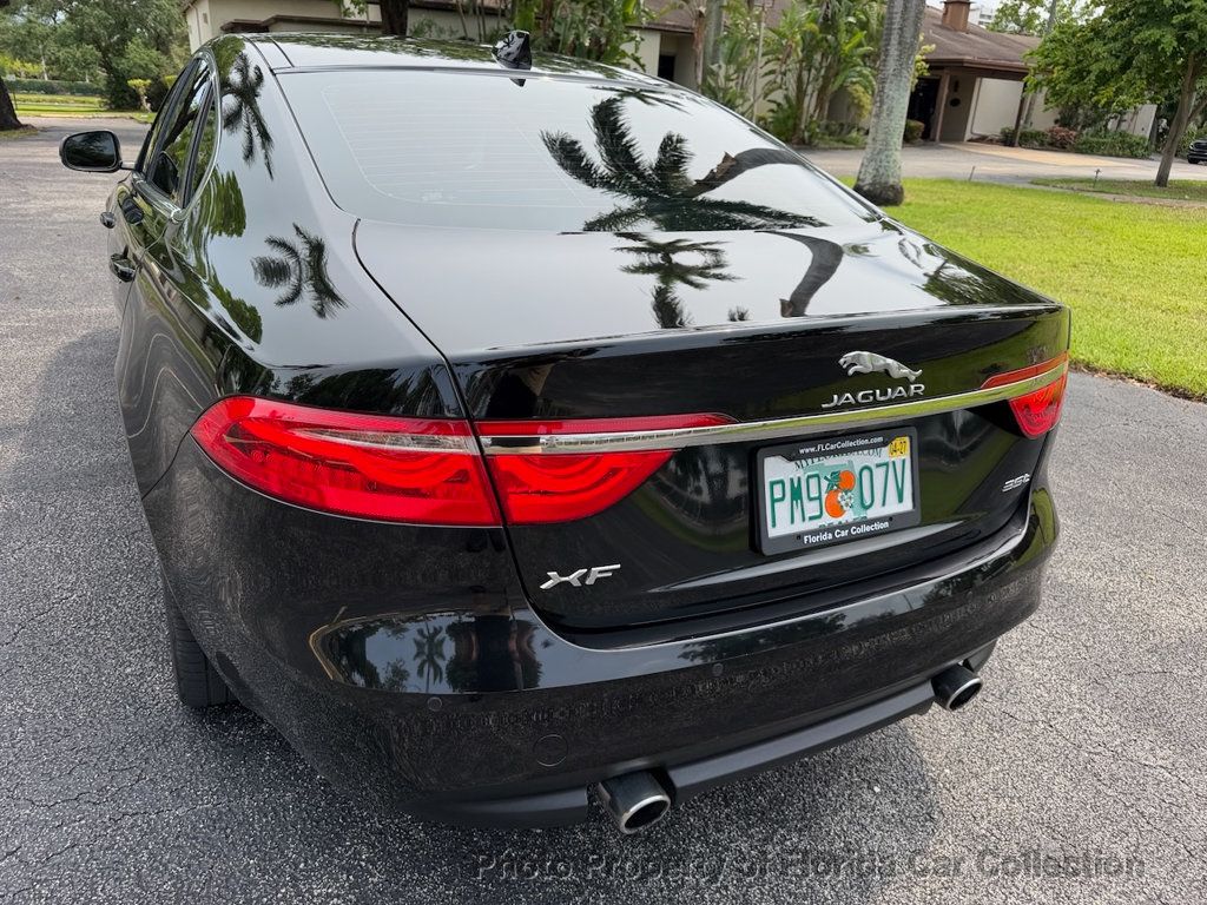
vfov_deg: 56.8
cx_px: 604
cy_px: 452
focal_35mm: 24
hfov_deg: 71.6
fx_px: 837
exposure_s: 1/1522
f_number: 1.78
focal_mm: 6.76
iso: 80
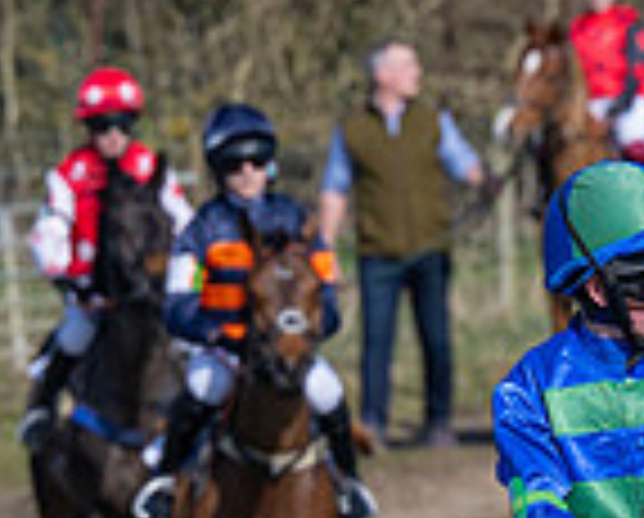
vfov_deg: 1.3
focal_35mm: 1165
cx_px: 775
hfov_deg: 1.7
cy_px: 747
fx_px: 22250
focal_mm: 150
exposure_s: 1/2000
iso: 200
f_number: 5
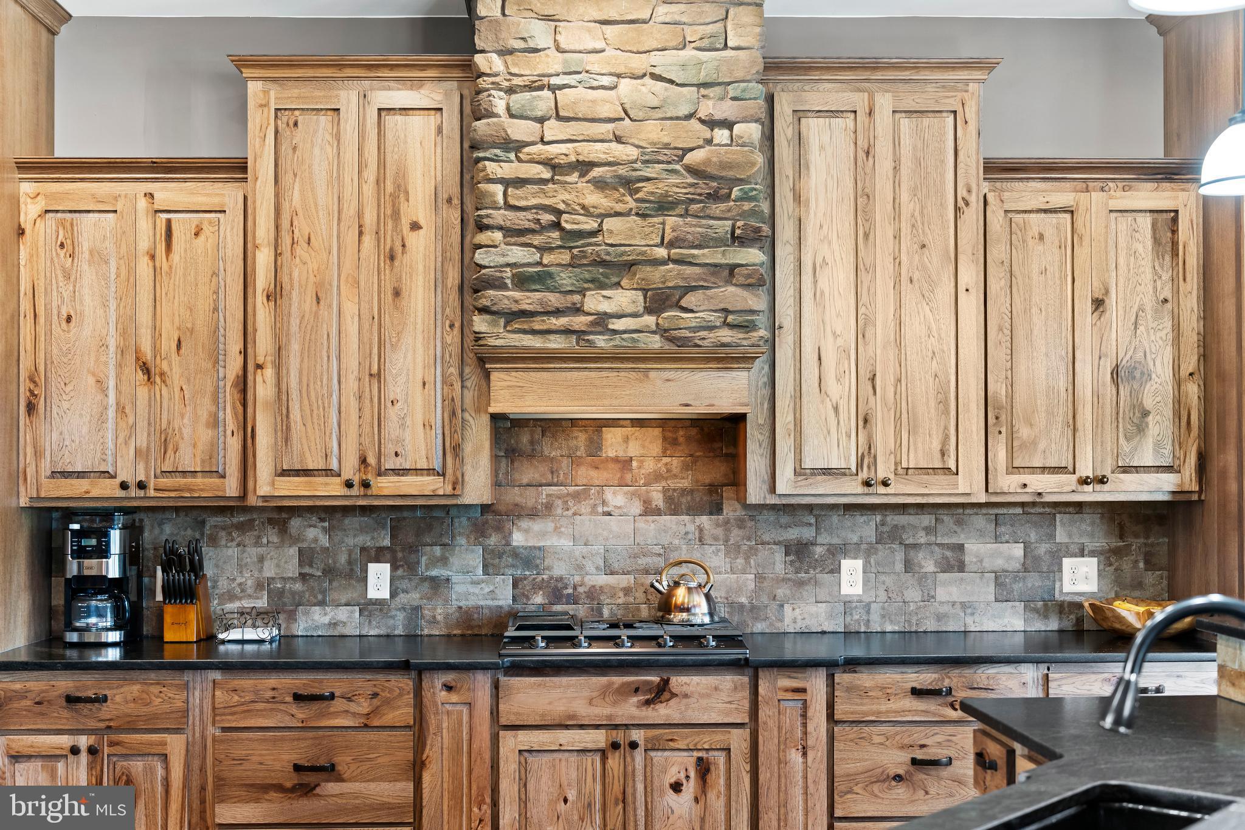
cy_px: 415
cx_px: 622
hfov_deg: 49.6
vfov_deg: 34.2
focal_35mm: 39
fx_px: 1349
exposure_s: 1/6
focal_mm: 39
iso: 500
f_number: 3.2
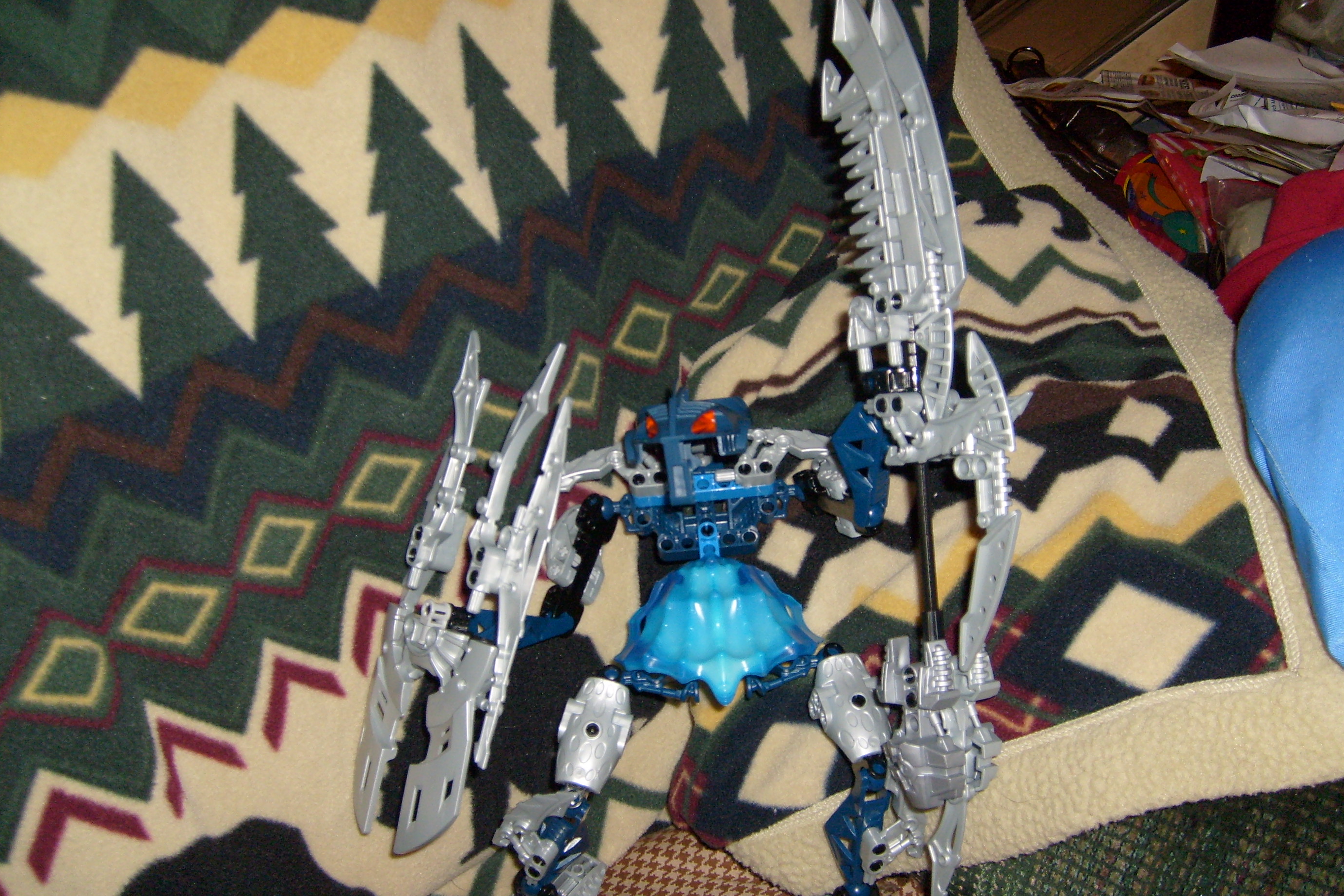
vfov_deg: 35.9
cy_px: 498
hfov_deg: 51.9
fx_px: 1381
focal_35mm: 37
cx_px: 676
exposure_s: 1/45
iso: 100
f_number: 2.8
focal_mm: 5.8
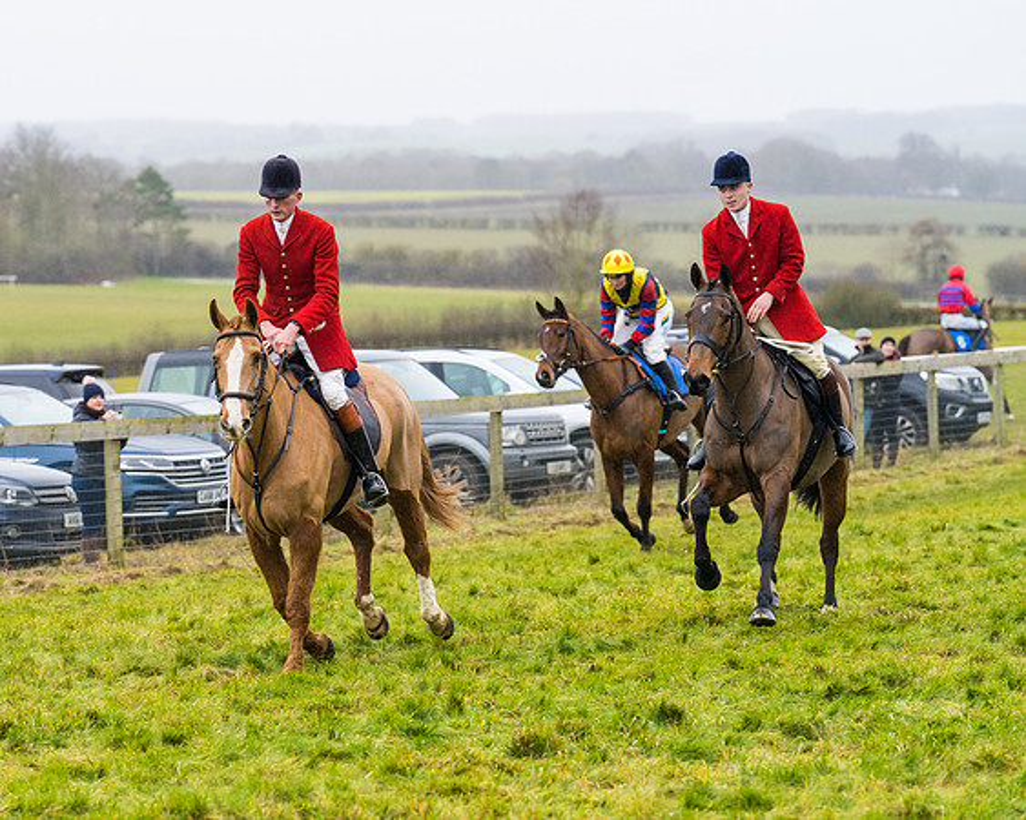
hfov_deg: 10.9
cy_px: 460
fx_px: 5394
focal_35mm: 178
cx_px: 310
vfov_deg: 8.7
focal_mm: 135
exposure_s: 1/800
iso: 800
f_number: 4
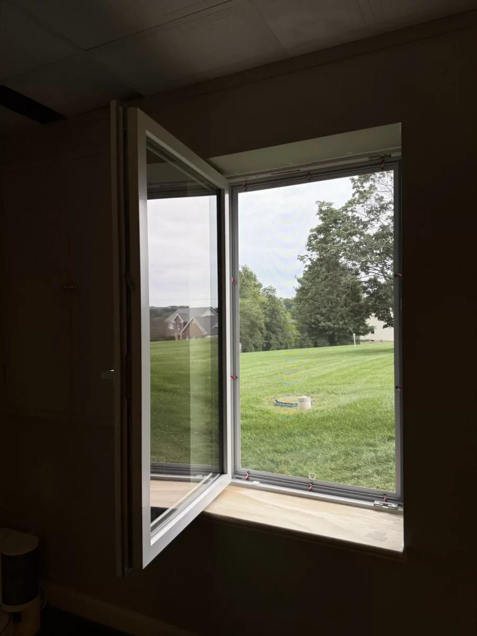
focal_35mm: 24
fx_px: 441
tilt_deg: +0.4
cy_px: 318
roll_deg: +0.5
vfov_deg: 71.6
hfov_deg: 56.8
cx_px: 238
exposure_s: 1/222
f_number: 1.78
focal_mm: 6.76
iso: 160
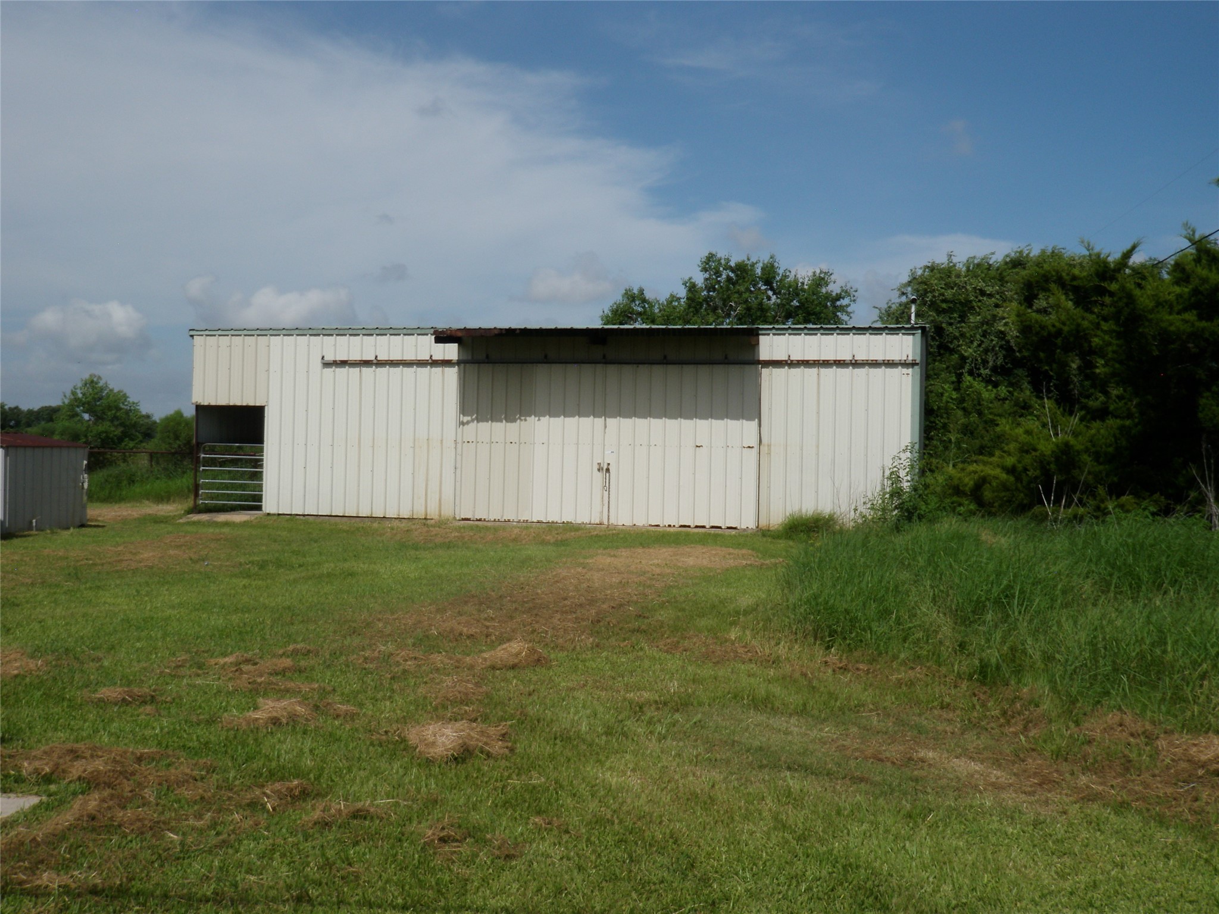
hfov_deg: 51.4
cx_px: 610
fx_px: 1268
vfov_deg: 39.7
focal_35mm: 36
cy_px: 457
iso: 50
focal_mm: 6.53
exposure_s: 1/500
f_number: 6.3
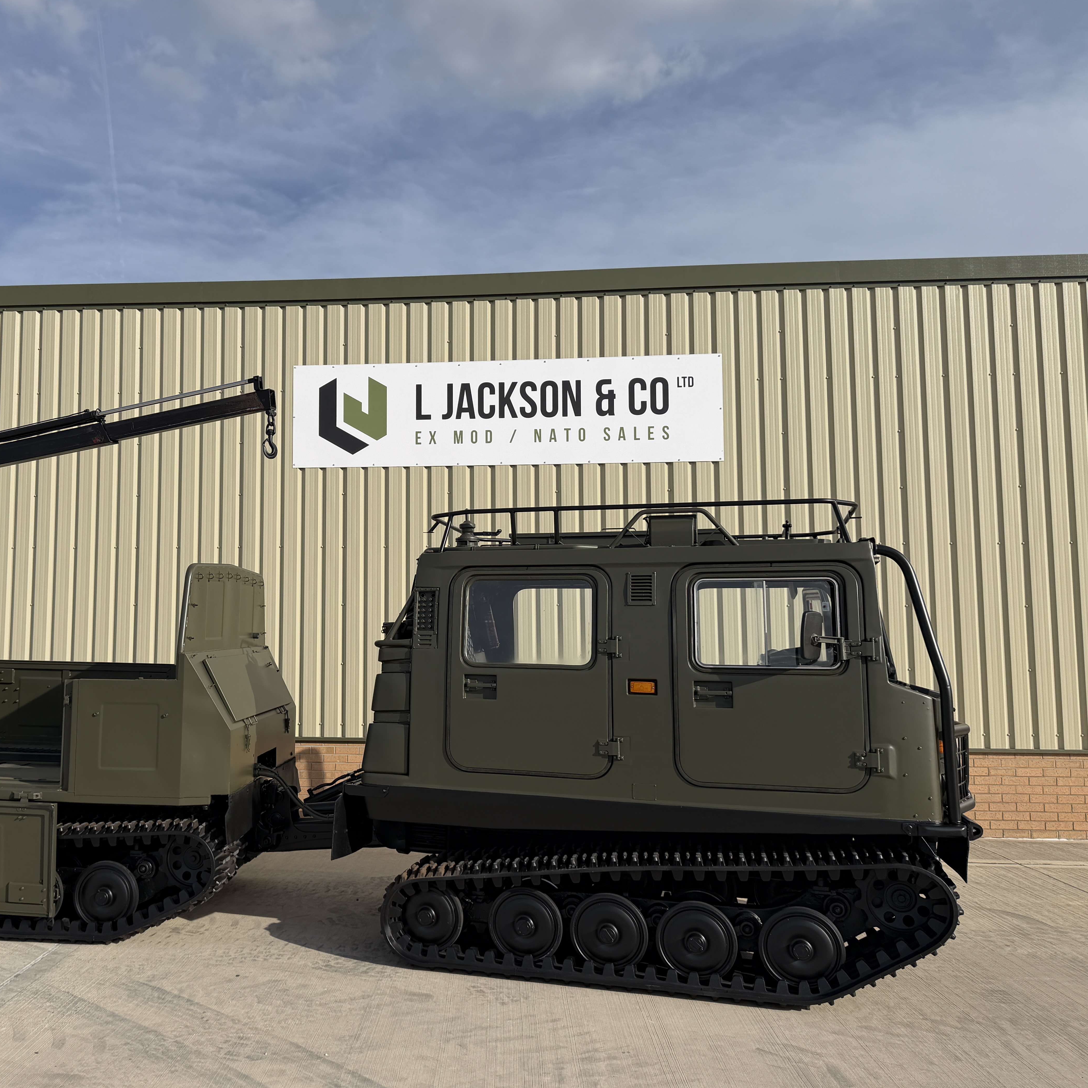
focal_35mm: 29
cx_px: 366
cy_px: 547
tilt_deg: +4.8
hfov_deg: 54.5
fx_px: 1031
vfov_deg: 55.6
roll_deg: +0.4
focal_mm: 6.76
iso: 80
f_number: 1.78
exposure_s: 1/6711
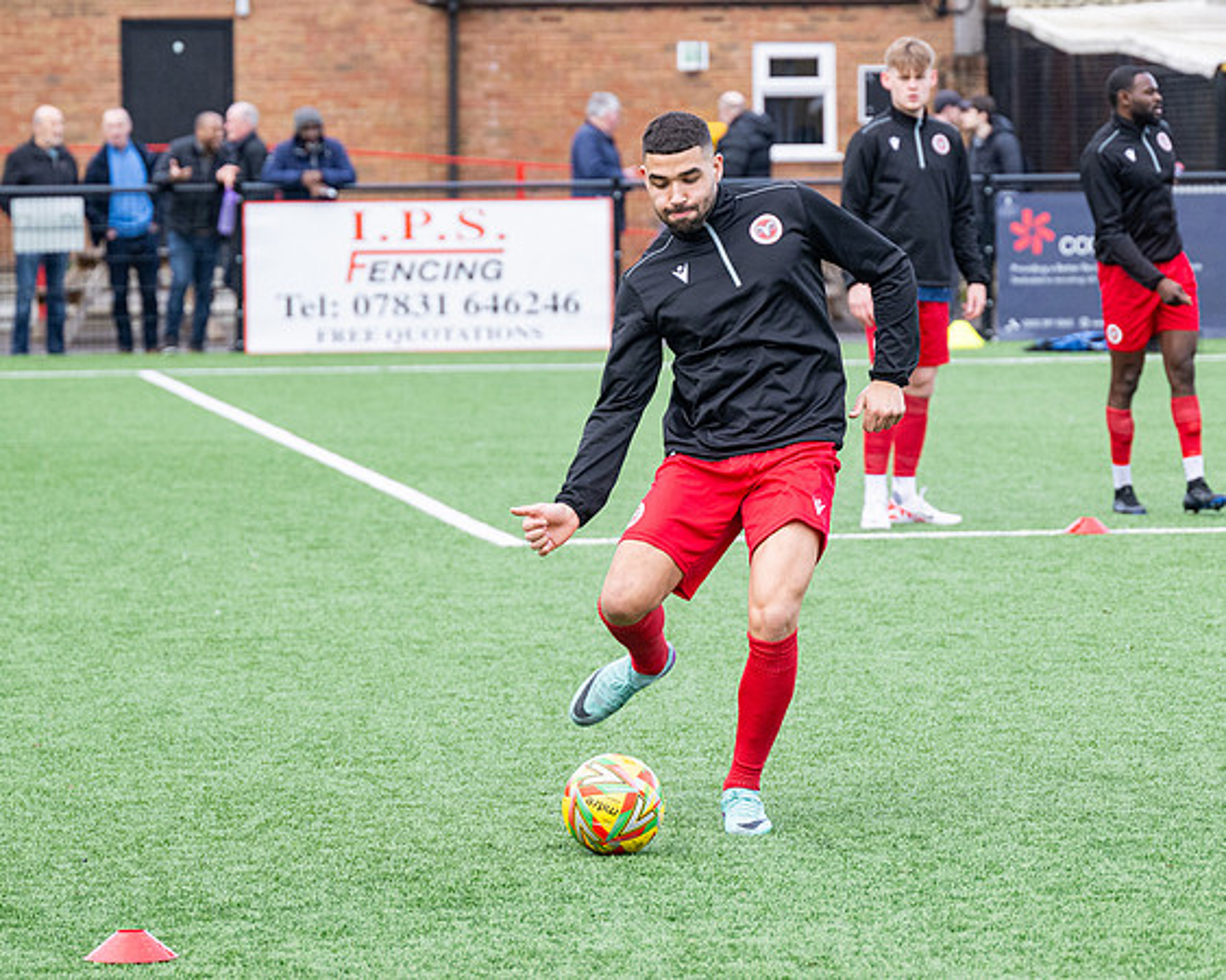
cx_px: 767
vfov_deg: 8.6
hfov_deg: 10.7
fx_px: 6552
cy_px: 484
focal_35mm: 181
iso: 800
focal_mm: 115
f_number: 4
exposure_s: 1/1250
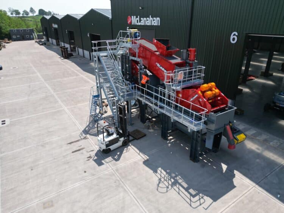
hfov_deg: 71.6
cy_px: 106
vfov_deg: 56.8
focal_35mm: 24
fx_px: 197
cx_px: 142
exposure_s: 1/2500
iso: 100
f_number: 1.7
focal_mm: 6.72
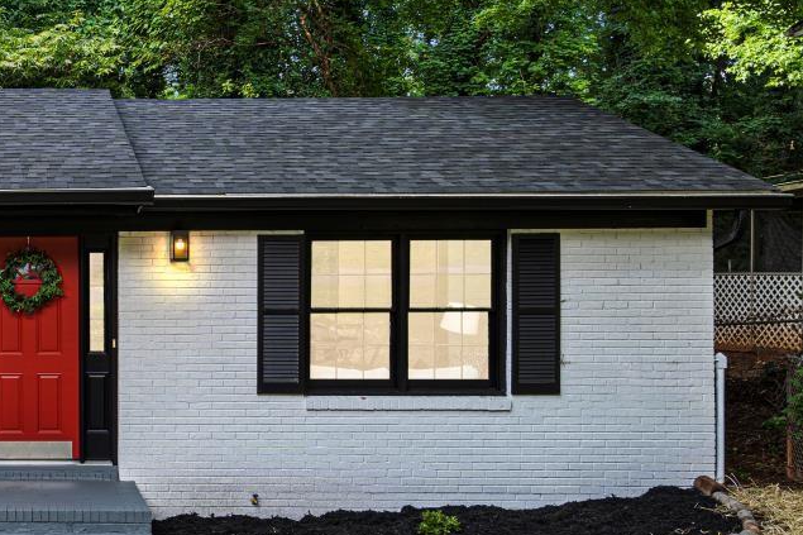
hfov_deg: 34.2
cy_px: 285
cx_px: -29
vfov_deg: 26.0
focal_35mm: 52
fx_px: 1160
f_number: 8
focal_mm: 22
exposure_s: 1/13
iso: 200
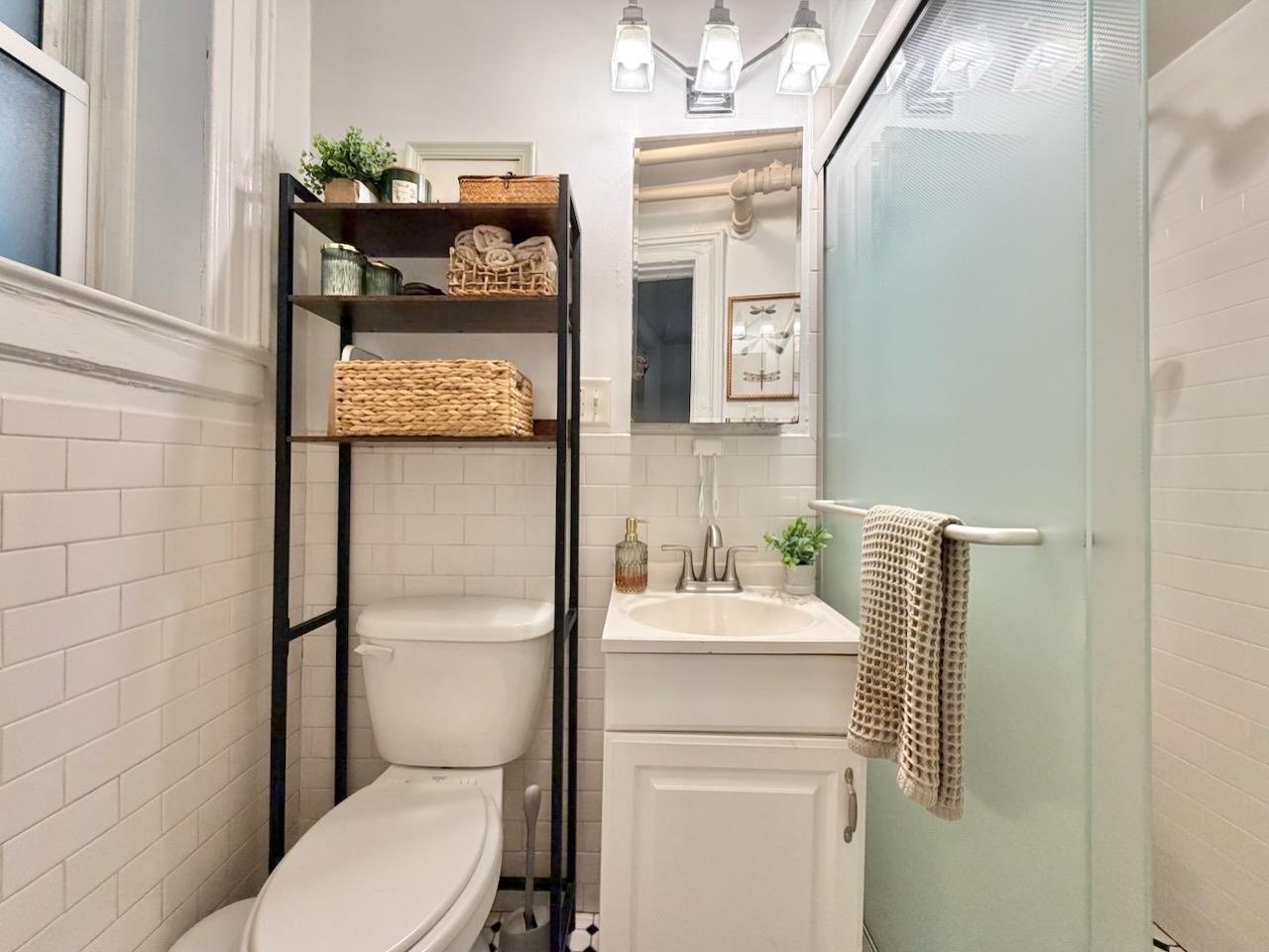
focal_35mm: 14
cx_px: 634
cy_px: 476
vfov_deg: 85.7
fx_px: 513
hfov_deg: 102.1
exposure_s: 1/60
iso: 200
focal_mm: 2.22
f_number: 2.2
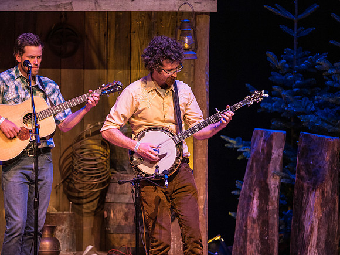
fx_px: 2947
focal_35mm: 300
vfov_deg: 5.0
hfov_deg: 6.6
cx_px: 170
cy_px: 128
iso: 800
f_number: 2.8
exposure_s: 1/125
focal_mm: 150
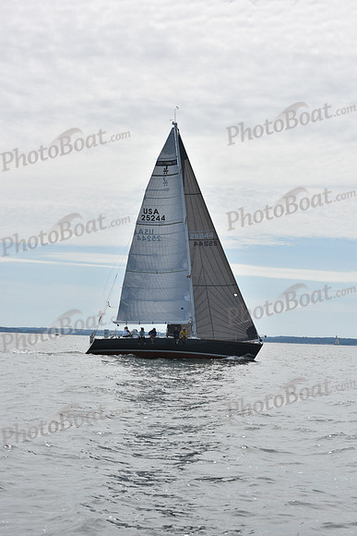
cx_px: 178
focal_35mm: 70
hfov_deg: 19.5
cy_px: 268
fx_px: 1041
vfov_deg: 28.8
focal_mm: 70
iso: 320
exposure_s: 1/1000
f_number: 11
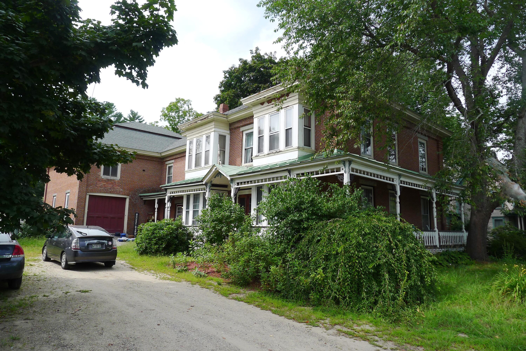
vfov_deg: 53.2
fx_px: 351
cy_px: 176
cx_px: 263
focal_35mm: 24
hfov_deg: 73.7
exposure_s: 1/500
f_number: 3.2
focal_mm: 5.1
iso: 80
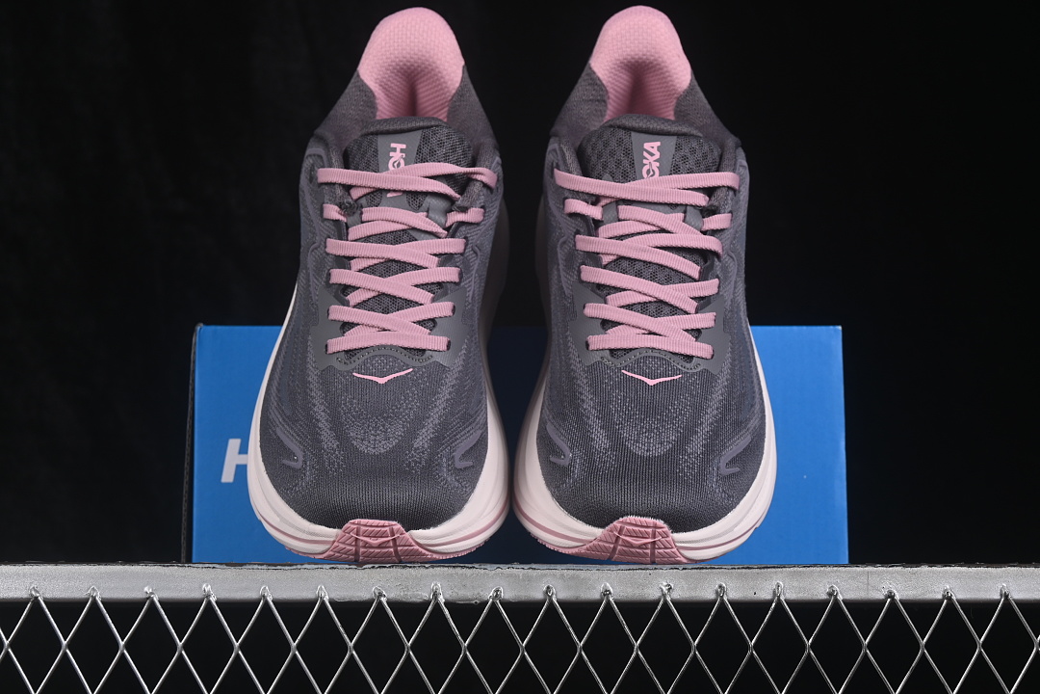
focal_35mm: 75
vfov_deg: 18.2
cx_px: 520
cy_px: 347
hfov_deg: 27.0
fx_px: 2166
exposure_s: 1/80
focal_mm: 50
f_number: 8
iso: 160
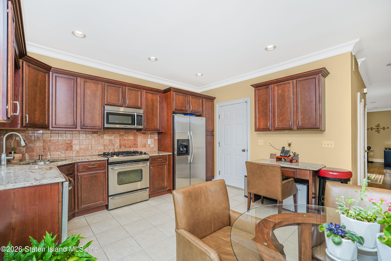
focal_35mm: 16
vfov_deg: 73.7
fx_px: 174
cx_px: 196
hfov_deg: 96.7
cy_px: 130
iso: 50
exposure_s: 1/20
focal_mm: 16
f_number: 4
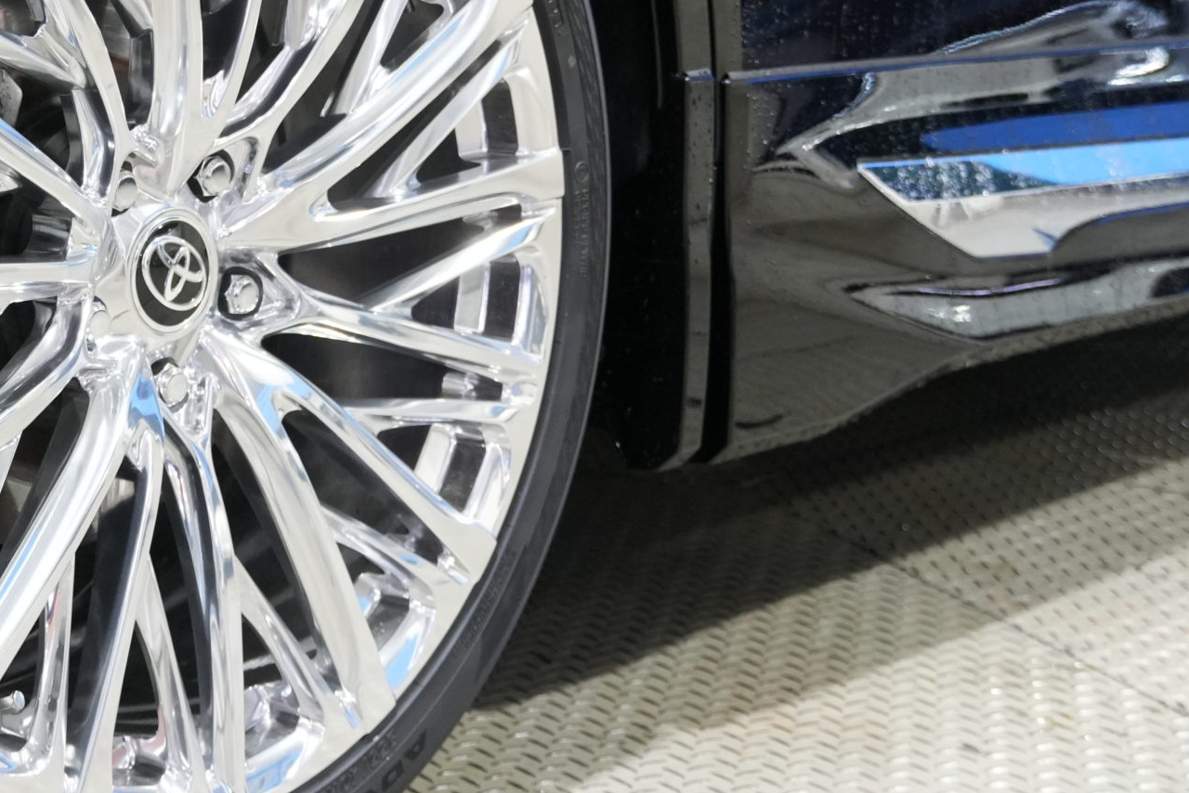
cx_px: 189
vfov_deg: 16.8
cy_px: 235
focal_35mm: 81
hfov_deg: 24.5
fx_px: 2676
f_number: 4.5
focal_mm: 27
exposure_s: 1/50
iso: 2000
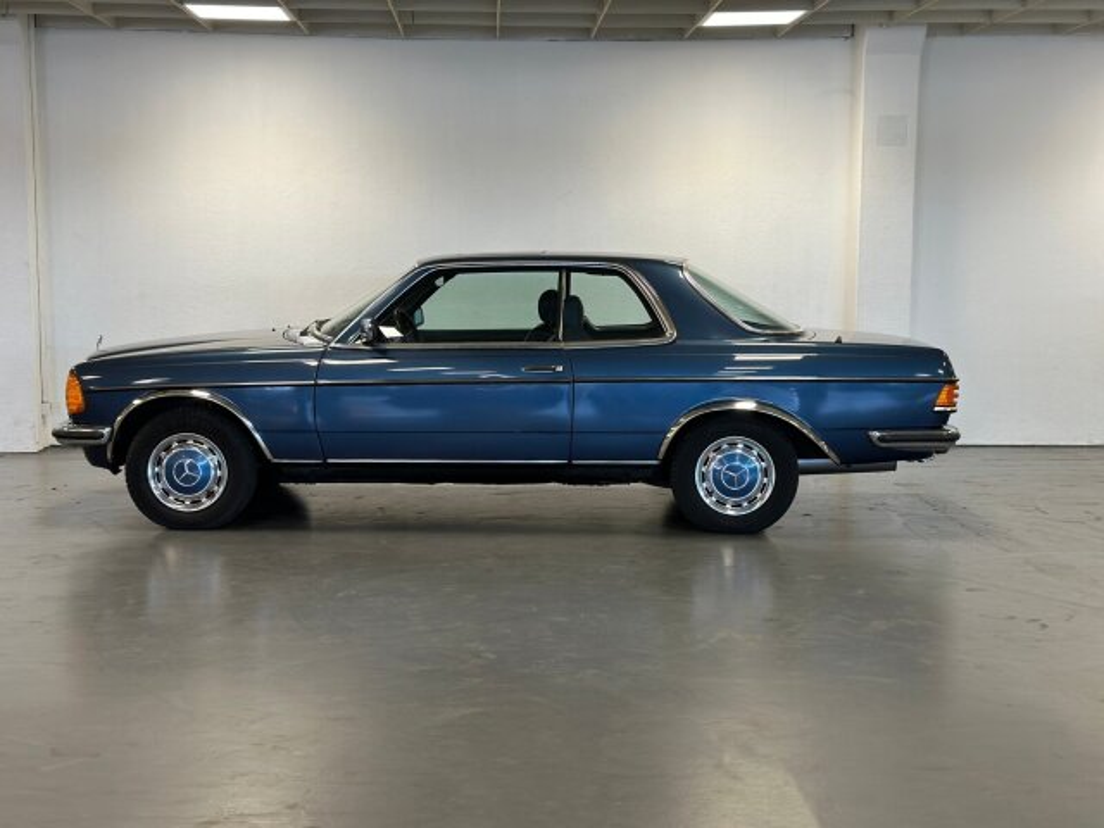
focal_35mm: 48
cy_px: 414
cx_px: 552
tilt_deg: -5.6
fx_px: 1531
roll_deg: -1.2
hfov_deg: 39.7
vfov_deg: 30.3
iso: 64
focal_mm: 6.86
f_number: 1.78
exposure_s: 1/50
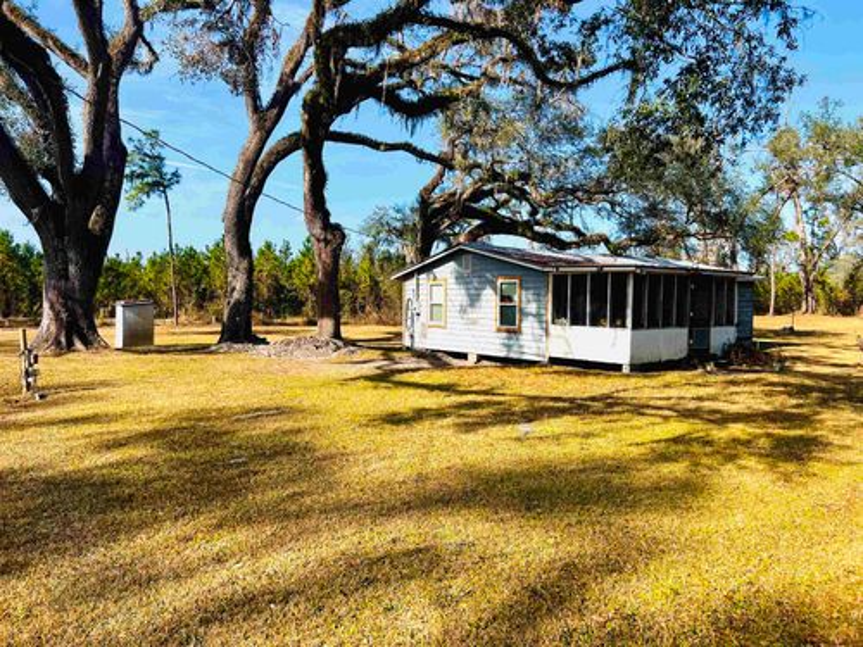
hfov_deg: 67.3
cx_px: 432
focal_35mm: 26
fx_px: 648
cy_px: 324
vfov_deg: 53.1
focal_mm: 5.7
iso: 50
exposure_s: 1/2632
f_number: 1.5
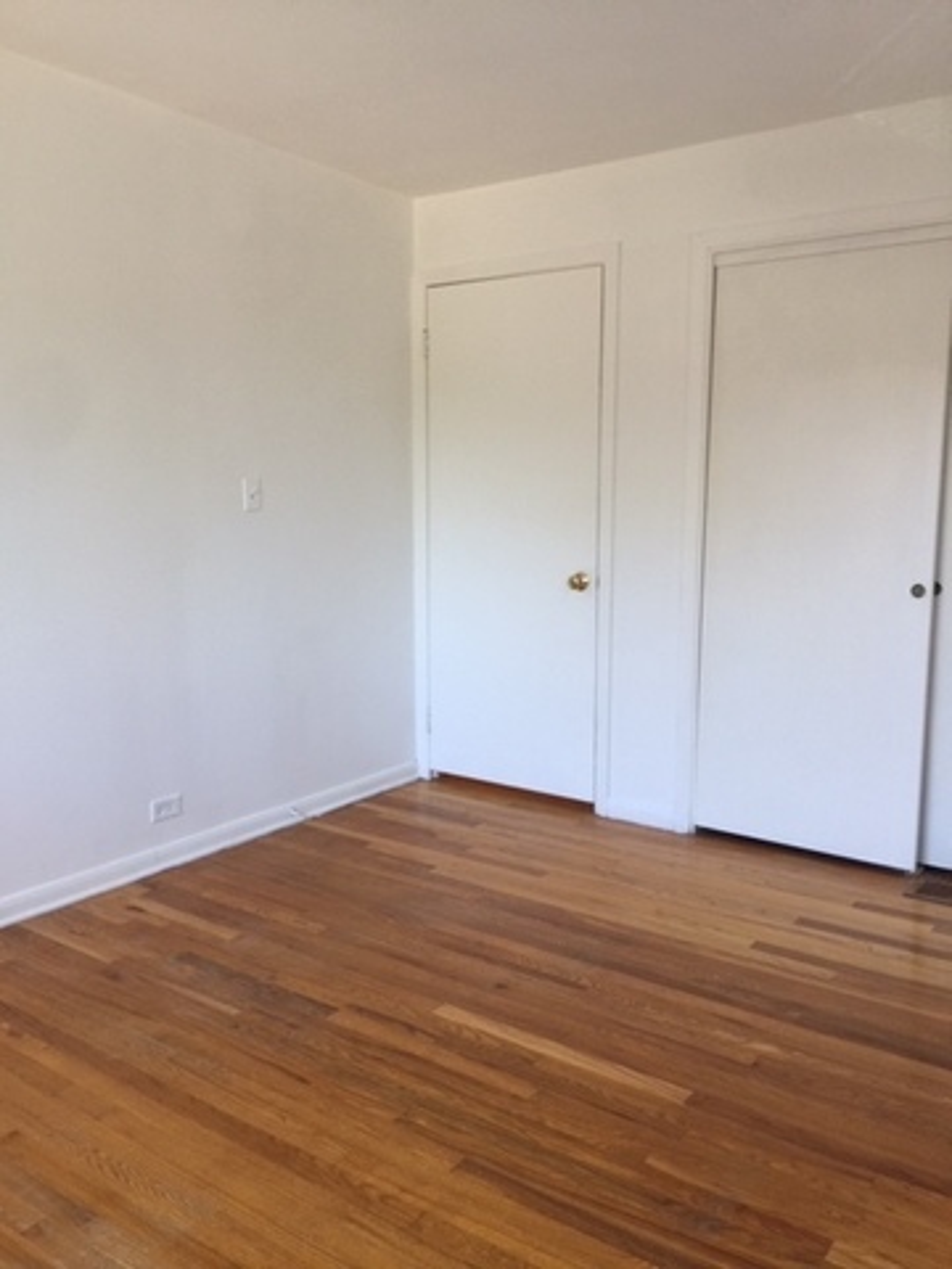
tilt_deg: -7.1
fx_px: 1063
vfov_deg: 61.7
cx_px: 476
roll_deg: +0.0
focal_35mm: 29
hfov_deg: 48.2
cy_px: 634
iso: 32
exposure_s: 1/30
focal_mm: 4.15
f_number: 2.2
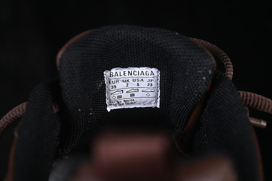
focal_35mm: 75
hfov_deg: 27.0
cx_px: 136
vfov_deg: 18.2
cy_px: 90
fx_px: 567
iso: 160
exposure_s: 1/60
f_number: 6.3
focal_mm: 50
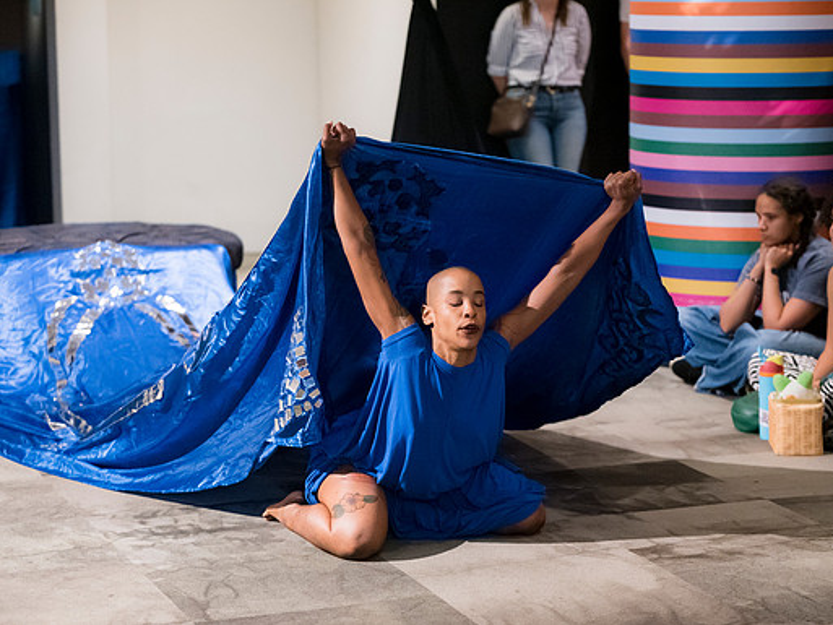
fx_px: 2407
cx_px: 445
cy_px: 312
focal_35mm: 100
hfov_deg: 19.6
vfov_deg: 14.8
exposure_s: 1/125
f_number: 2.8
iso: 6400
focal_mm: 92
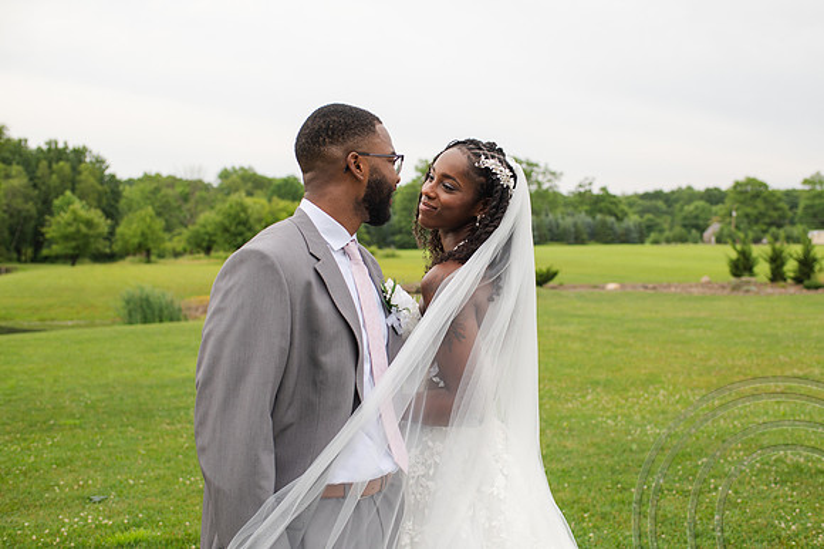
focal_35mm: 40
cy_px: 292
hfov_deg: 48.7
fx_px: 909
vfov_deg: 33.5
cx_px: 443
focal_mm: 35
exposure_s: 1/250
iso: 100
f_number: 3.2
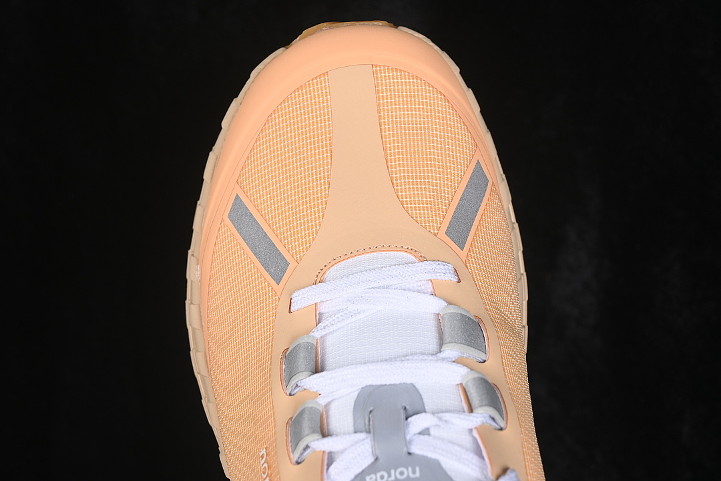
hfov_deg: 27.0
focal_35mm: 75
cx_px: 360
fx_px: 1502
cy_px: 240
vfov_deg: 18.2
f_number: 7.1
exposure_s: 1/80
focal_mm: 50
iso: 160
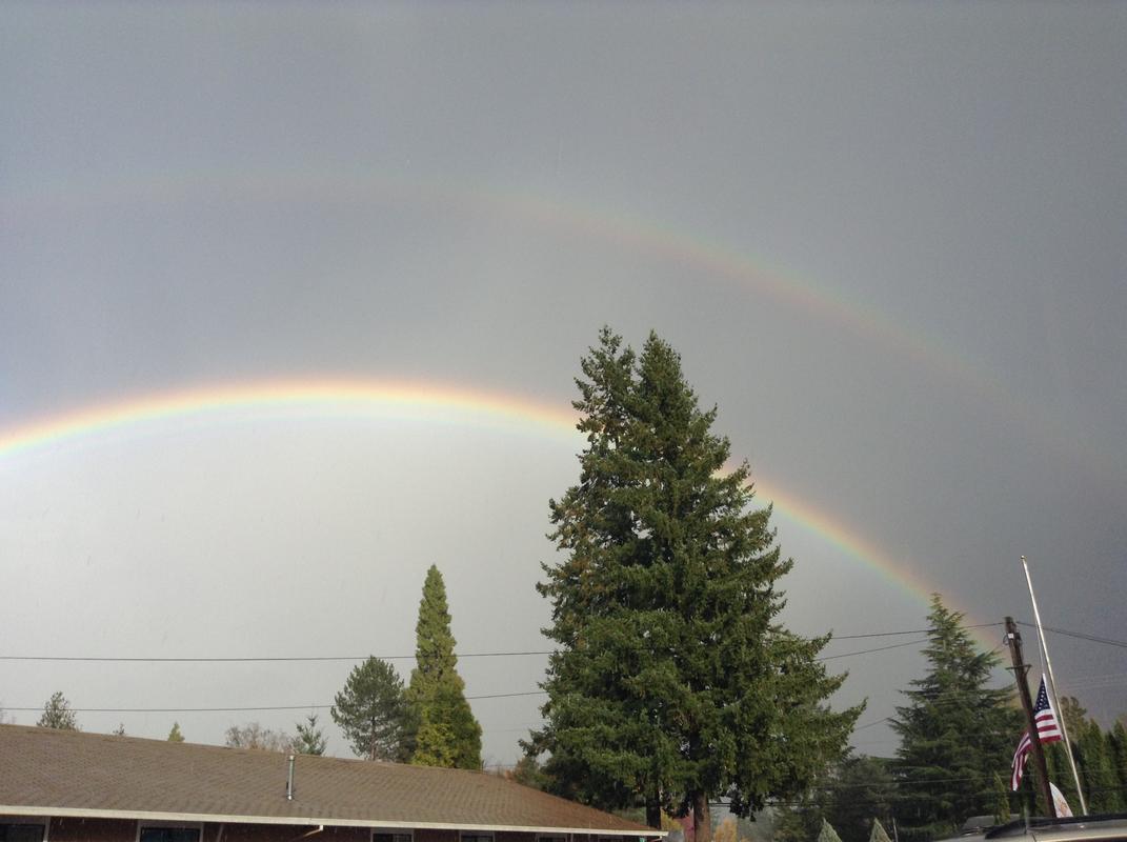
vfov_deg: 42.8
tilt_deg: +22.0
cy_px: 421
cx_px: 564
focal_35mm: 33
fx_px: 1073
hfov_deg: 55.4
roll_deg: +3.2
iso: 25
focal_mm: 3.3
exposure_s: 1/794
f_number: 2.4
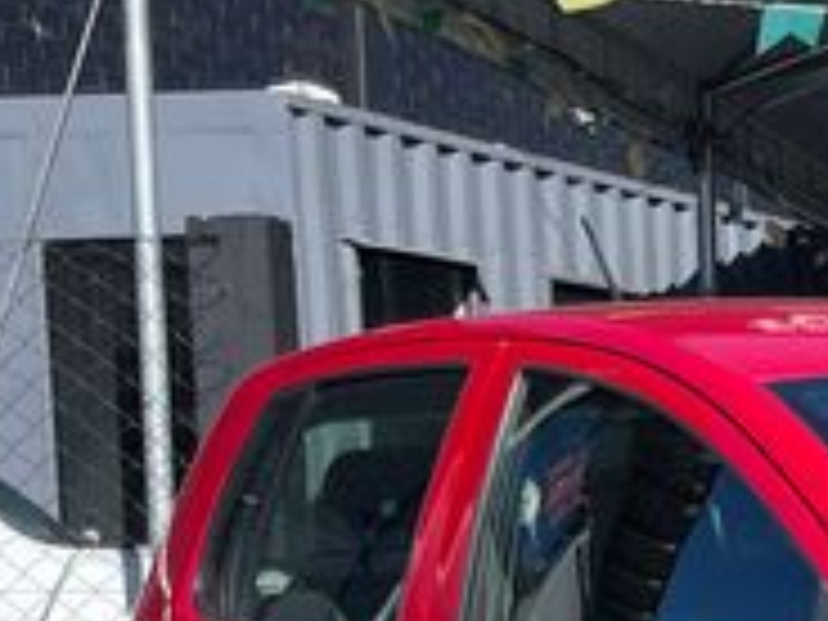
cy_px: 824
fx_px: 2631
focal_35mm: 110
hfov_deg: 15.5
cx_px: 1454
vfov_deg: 13.0
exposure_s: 1/1667
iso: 32
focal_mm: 5.1
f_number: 1.6
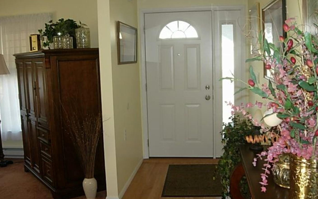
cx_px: 159
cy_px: 113
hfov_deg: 48.2
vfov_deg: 31.2
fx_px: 355
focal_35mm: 41
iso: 79
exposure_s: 1/32
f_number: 2.8
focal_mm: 7.8
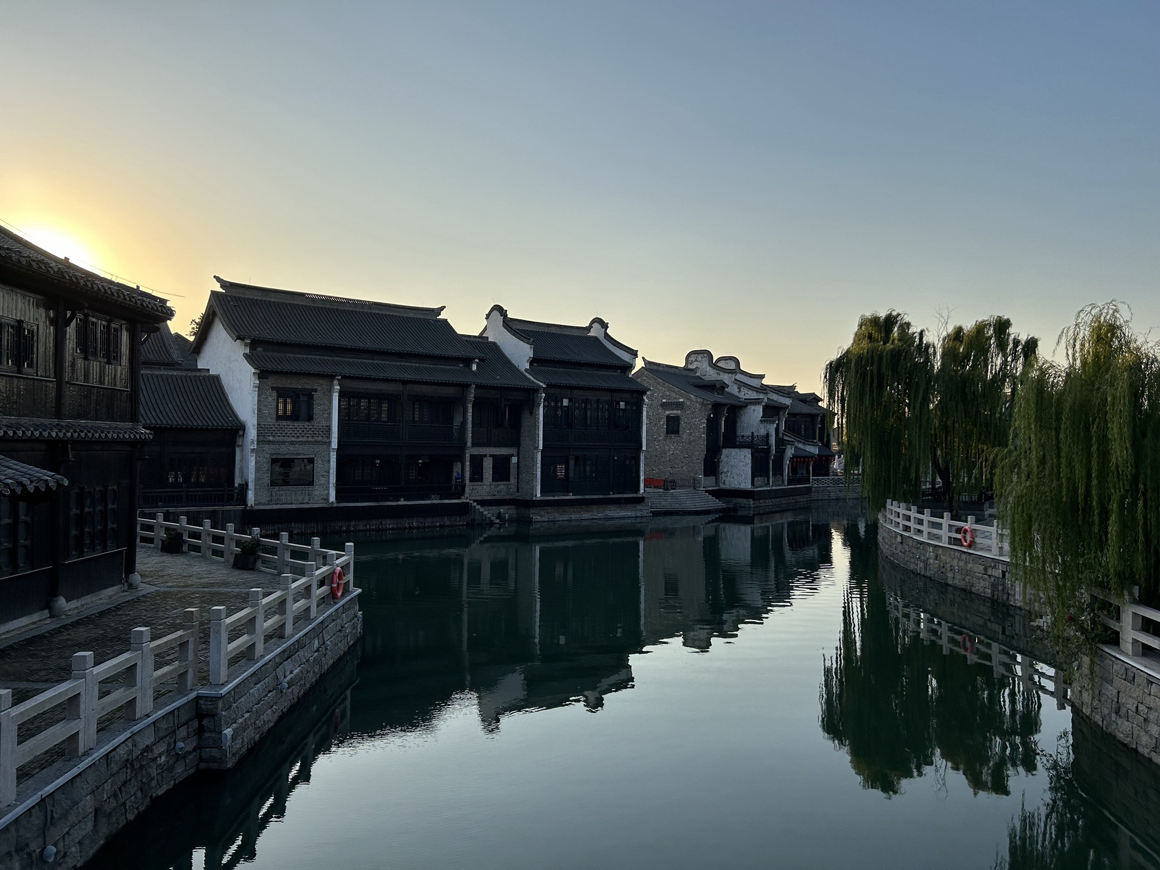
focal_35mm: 26
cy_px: 435
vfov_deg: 53.1
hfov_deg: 67.3
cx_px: 580
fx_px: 871
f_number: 1.5
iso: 50
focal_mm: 5.7
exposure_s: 1/3704
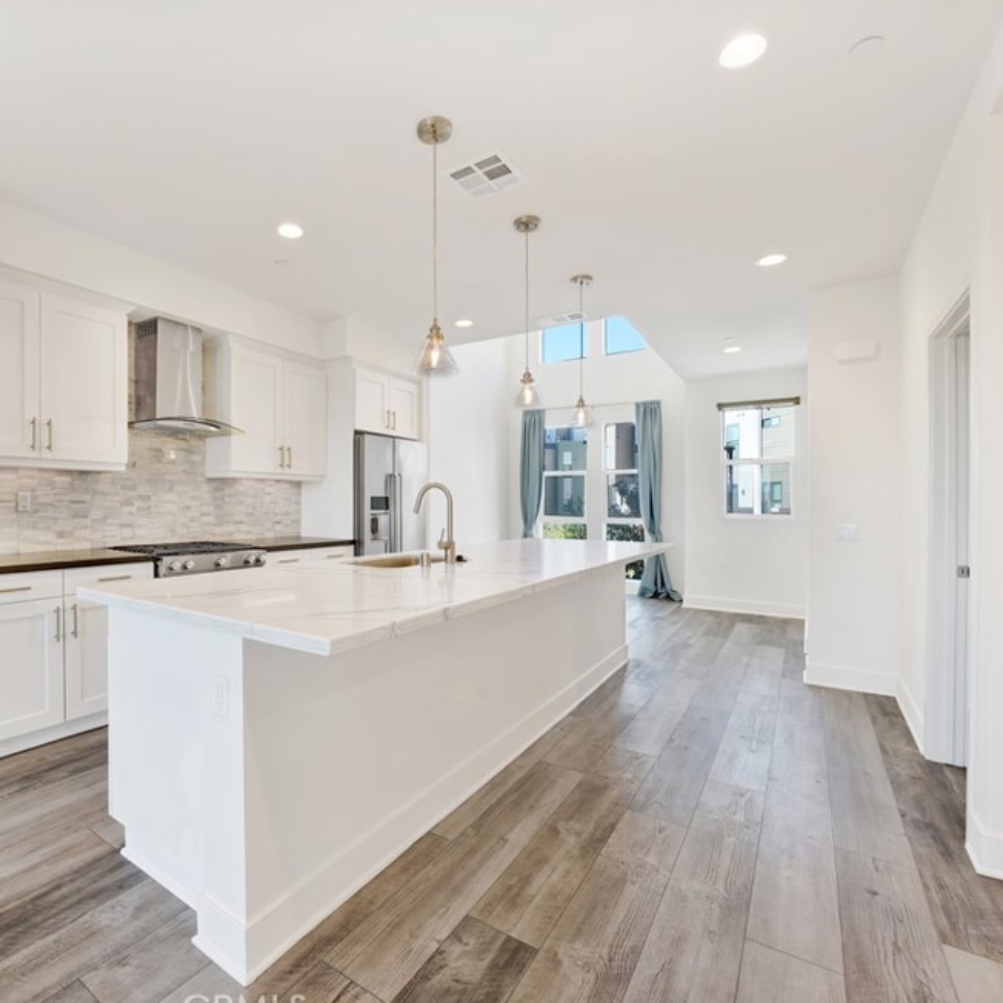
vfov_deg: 87.4
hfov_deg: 85.9
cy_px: 506
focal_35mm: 16
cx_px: 383
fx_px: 525
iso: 400
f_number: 7.1
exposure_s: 1/60
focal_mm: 12
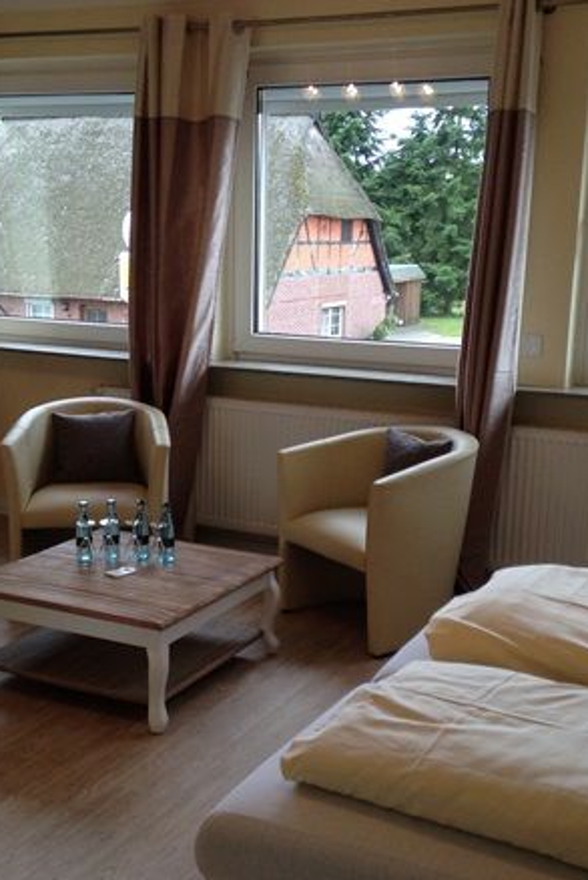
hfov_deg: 27.0
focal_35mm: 50
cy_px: 479
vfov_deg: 39.6
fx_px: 1224
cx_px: 277
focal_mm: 4.12
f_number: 2.4
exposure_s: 1/120
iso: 80
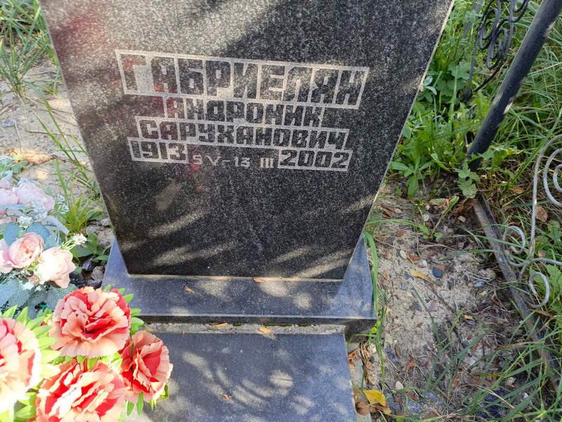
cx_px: 281
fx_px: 406
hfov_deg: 69.4
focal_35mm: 25
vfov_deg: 54.9
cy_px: 211
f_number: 1.69
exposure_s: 1/116
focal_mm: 4.76
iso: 110
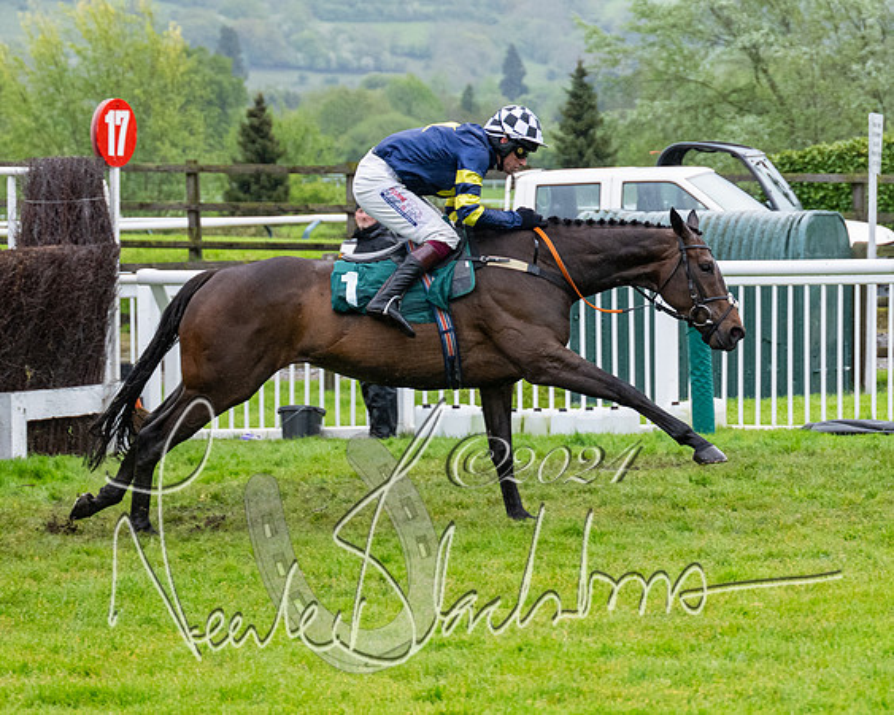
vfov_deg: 7.4
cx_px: 499
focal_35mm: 208
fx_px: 5510
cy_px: 412
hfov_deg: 9.3
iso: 1000
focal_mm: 98
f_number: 4
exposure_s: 1/1250
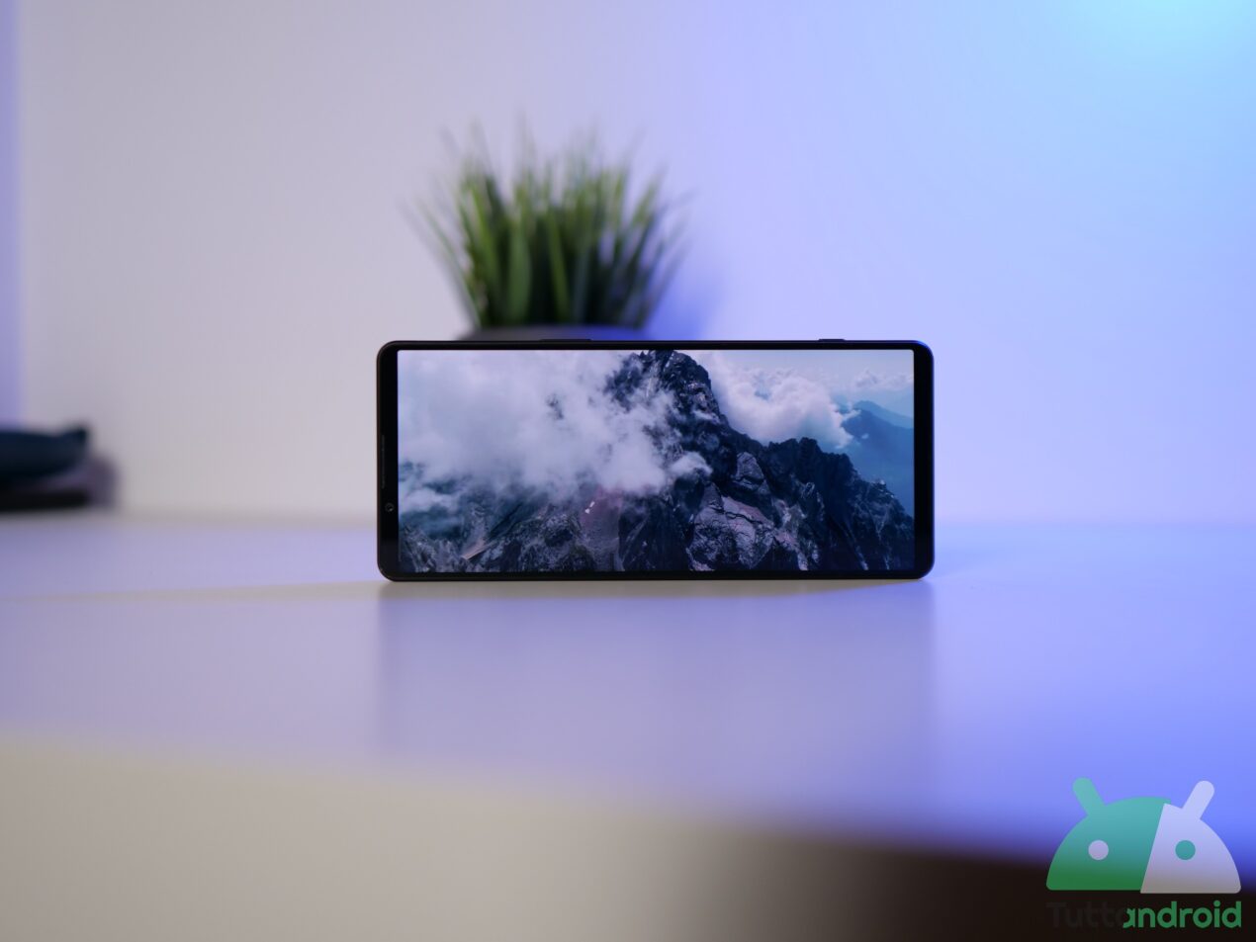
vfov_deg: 44.2
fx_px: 1161
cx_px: 628
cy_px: 471
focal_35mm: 32
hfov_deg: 56.8
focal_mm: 16
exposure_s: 1/100
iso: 200
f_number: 1.6
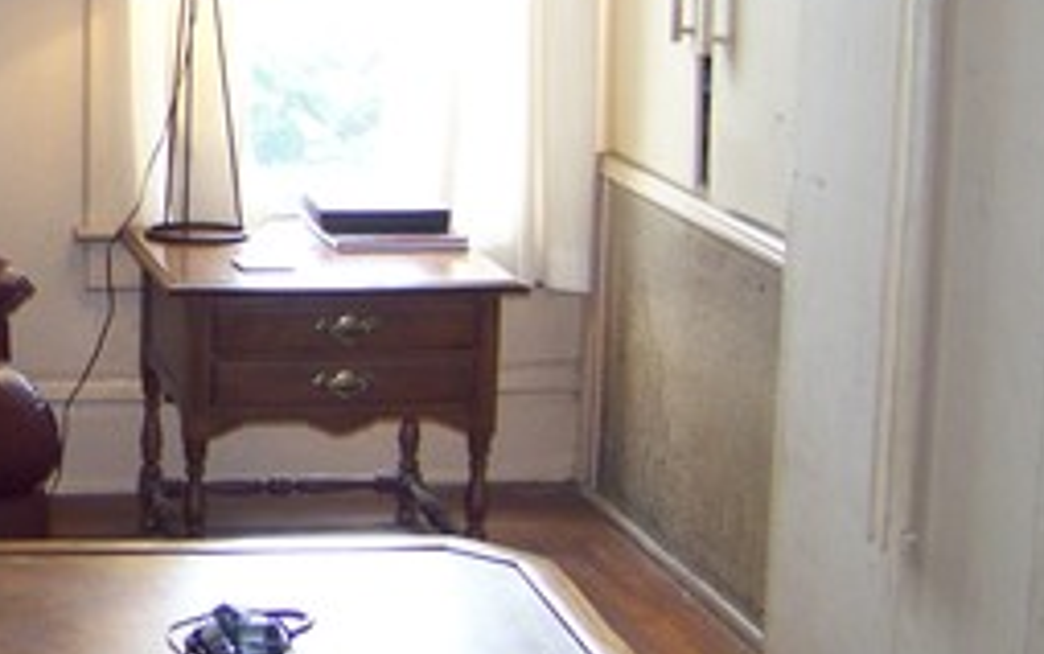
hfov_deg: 20.9
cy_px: 70
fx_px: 2733
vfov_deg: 13.5
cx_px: -21
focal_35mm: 96
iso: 161
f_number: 2.8
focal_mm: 5.85
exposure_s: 1/30
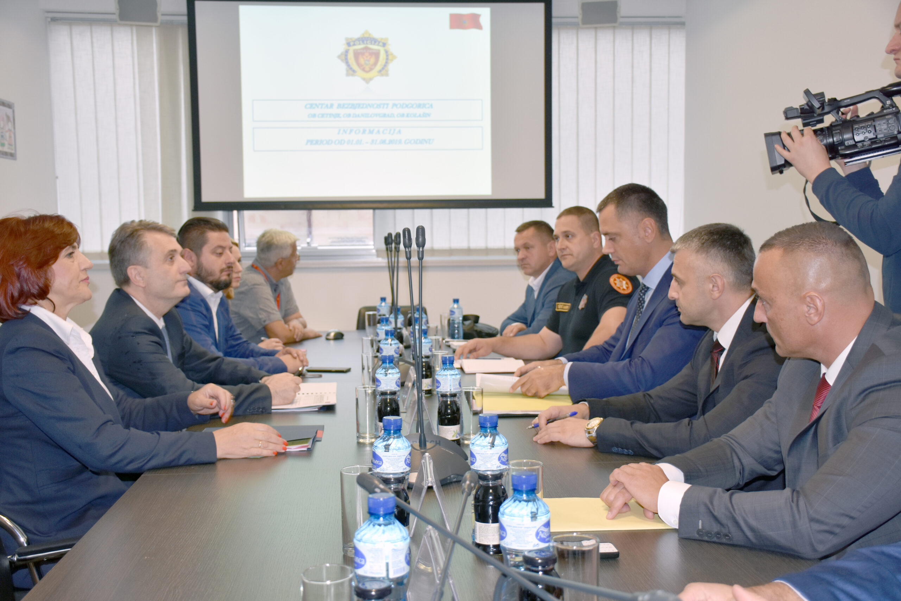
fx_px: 1014
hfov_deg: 47.9
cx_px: 450
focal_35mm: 40
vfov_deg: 33.0
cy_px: 300
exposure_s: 1/100
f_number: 4
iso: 400
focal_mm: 27
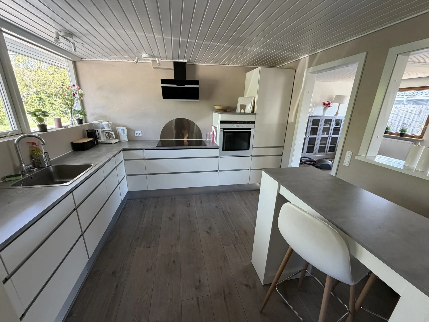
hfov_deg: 102.1
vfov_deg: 85.7
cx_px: 214
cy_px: 161
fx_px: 174
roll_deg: -1.6
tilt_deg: -18.6
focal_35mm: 14
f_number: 2.2
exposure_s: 1/121
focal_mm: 2.22
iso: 320
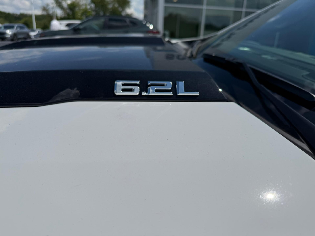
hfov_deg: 71.6
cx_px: 158
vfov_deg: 56.8
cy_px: 118
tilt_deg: -19.1
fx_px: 218
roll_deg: -2.4
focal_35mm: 24
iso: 50
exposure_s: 1/14286
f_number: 1.78
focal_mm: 6.76
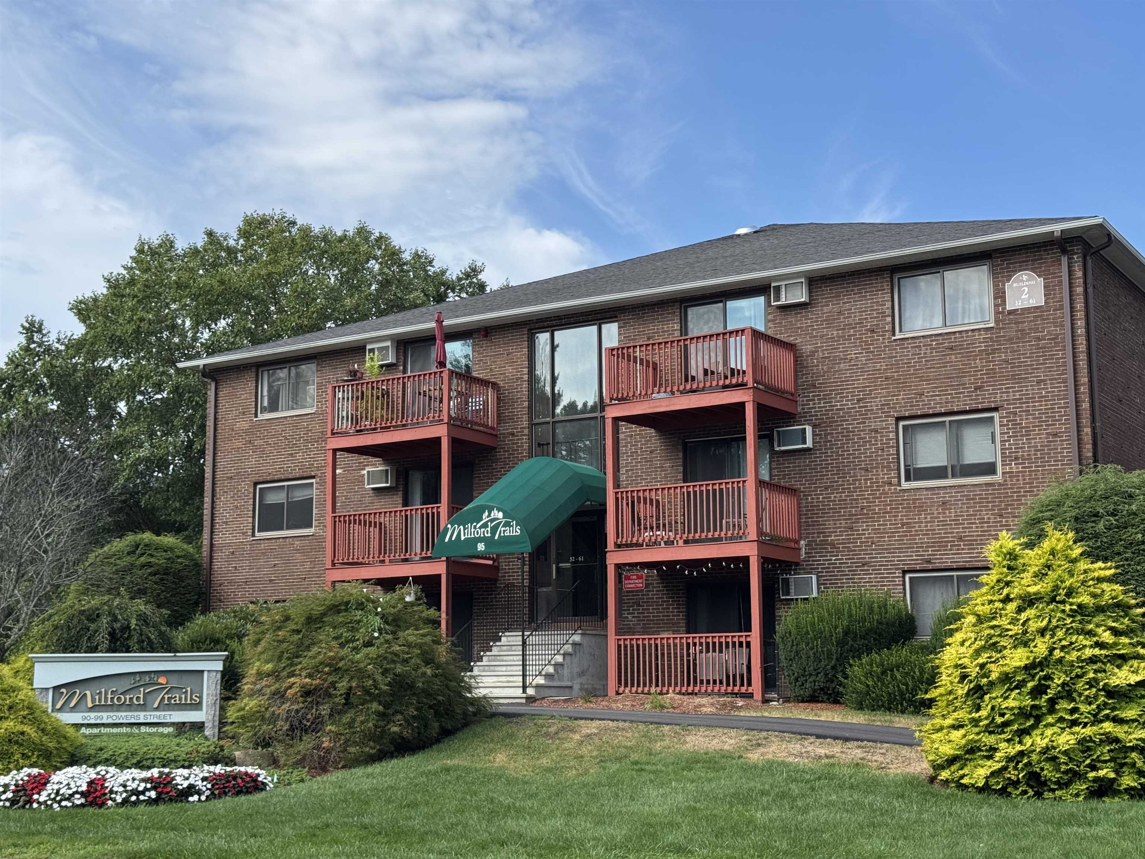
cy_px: 430
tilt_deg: +9.5
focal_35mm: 48
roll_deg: +0.7
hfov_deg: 39.7
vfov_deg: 30.3
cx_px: 572
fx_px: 1588
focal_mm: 6.76
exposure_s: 1/2611
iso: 64
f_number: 1.78
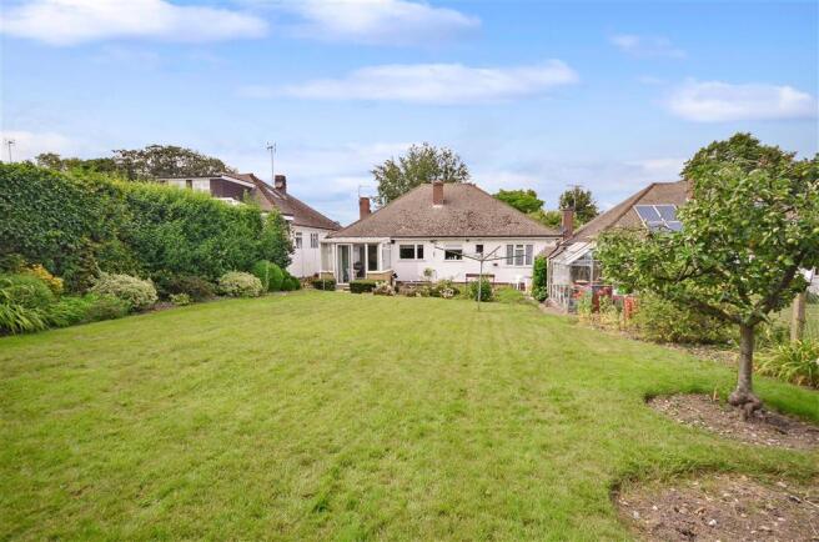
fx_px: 340
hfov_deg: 100.5
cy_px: 271
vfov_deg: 77.0
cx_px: 410
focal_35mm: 15
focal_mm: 10
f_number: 4.5
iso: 200
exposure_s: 1/640
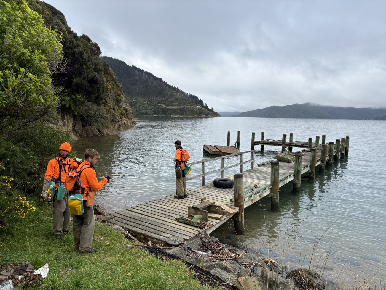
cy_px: 145
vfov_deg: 53.1
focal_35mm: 26
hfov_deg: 67.3
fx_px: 290
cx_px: 193
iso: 50
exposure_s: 1/884
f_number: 1.6
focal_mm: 5.96
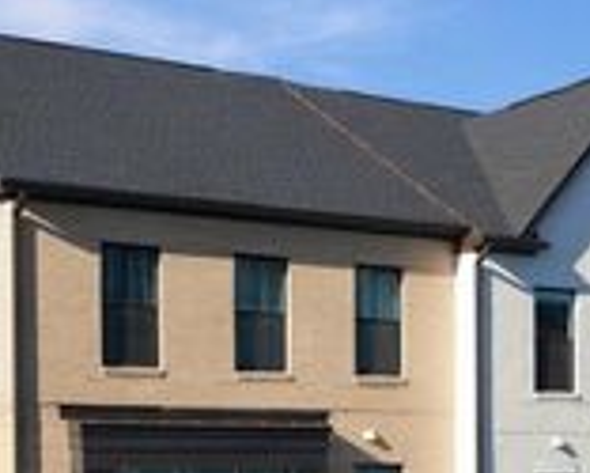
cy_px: 505
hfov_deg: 21.7
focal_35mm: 84
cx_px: 632
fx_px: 1468
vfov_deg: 17.7
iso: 250
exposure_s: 1/2000
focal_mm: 14.4
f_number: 2.8
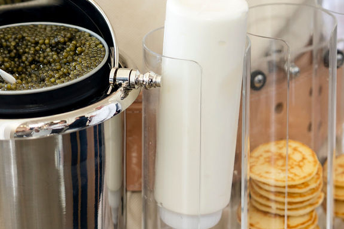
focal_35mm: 149
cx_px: 145
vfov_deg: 9.2
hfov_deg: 13.8
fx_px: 1424
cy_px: 58
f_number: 2.8
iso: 200
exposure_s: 1/200
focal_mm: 52
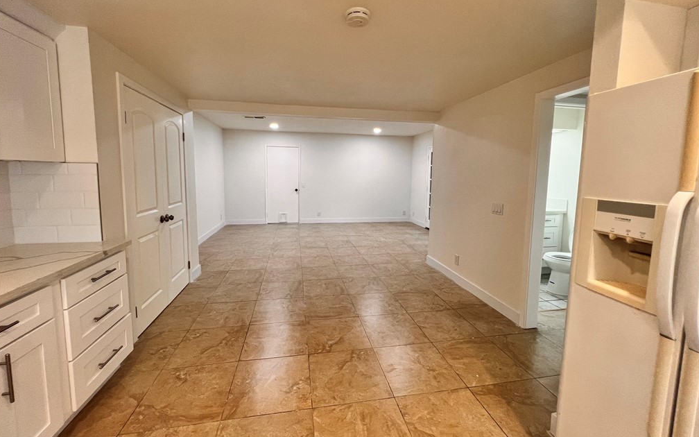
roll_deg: -0.8
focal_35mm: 14
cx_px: 346
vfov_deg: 78.4
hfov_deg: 105.3
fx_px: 267
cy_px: 198
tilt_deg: -6.1
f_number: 1.8
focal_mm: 1.57
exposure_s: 1/120
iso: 160
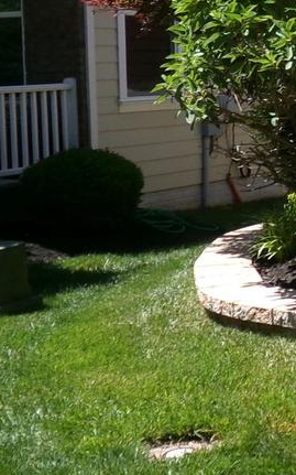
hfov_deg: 13.2
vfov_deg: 24.0
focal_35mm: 85
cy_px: 93
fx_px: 1098
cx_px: 592
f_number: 3.7
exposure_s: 1/480
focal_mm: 4.3
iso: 100
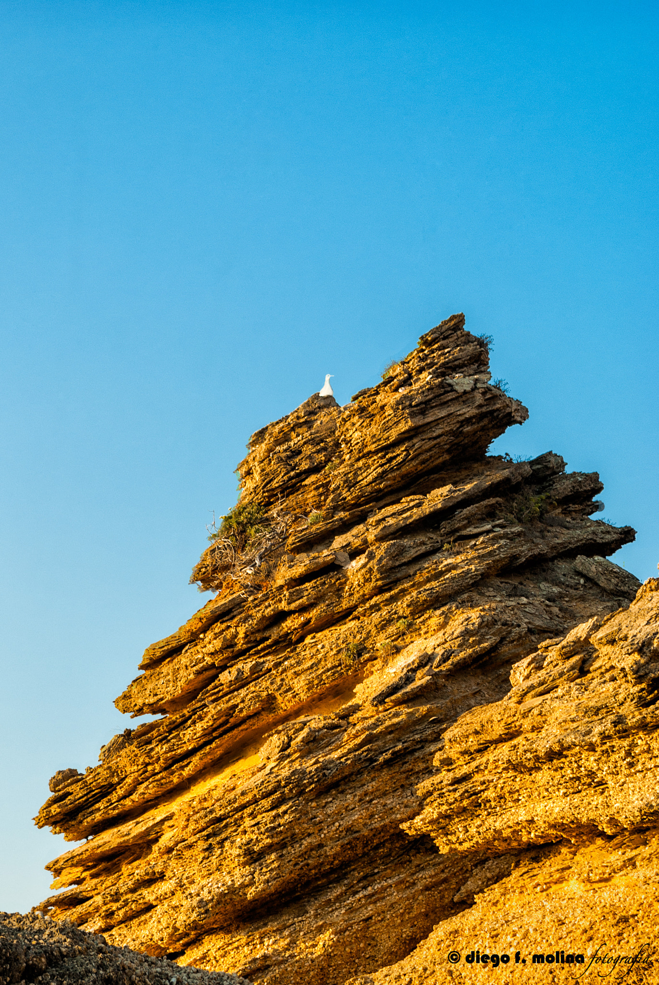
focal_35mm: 82
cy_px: 492
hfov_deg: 16.7
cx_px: 330
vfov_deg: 24.7
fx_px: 2245
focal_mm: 55
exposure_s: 1/100
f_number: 8
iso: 100
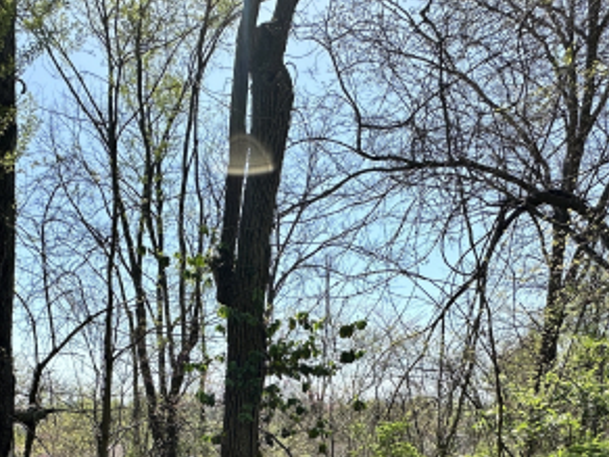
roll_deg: -0.3
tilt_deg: -5.4
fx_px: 563
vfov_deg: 38.9
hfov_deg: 56.3
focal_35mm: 32
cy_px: 461
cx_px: 241
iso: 40
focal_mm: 2.22
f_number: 2.2
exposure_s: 1/1366
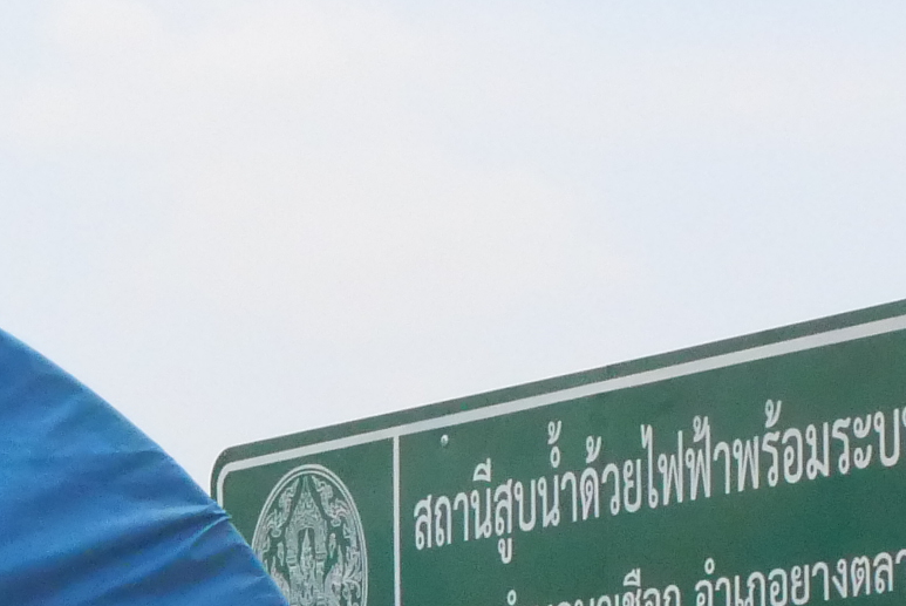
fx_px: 5441
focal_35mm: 216
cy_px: 931
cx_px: -142
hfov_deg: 9.4
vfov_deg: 6.3
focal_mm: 22
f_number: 14
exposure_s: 1/2000
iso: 3200
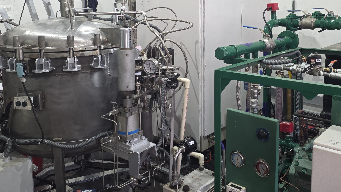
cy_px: 52
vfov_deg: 30.8
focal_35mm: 38
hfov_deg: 52.7
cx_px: 188
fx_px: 344
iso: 100
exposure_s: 1/100
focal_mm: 6.25
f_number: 1.7
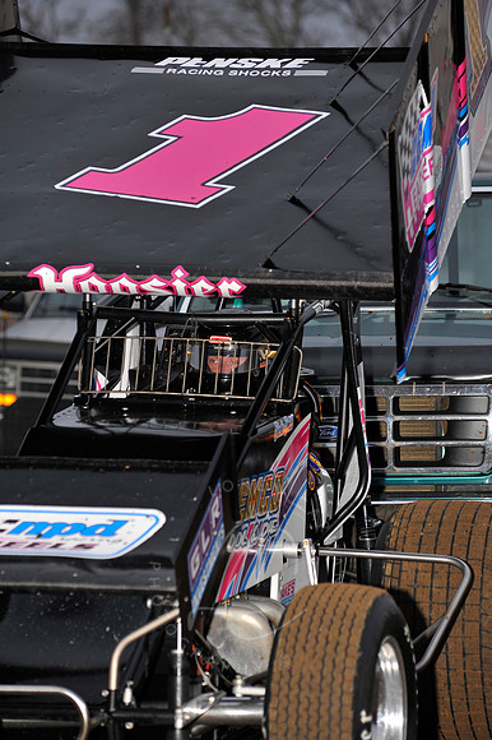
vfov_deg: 10.3
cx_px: 246
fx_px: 4105
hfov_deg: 6.9
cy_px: 370
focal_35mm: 200
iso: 500
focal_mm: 200
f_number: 5.6
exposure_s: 1/250
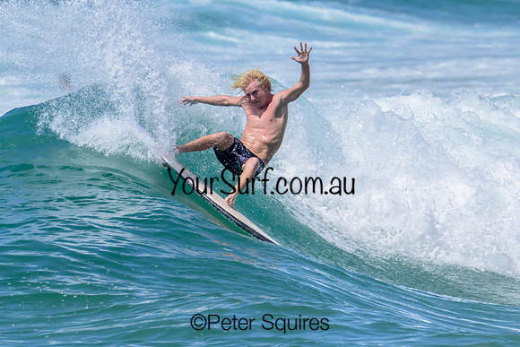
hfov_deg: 1.9
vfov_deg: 1.3
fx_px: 15701
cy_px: 111
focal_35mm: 1087
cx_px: 297
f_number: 16
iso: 1000
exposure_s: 1/2000
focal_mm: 800
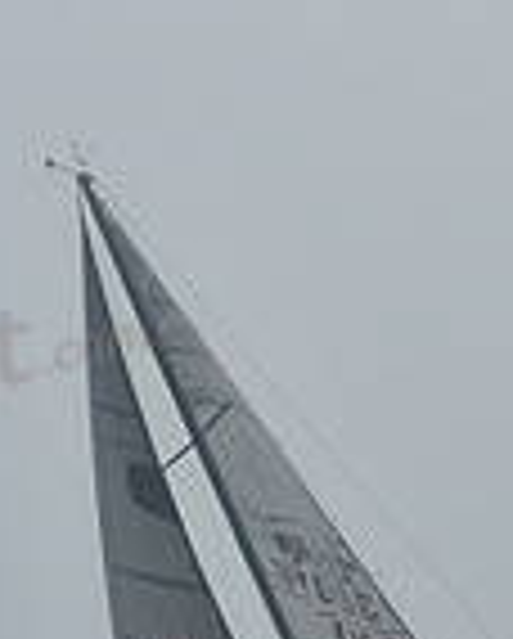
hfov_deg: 3.5
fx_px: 8408
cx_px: 385
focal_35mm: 444
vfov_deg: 4.3
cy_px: 572
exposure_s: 1/640
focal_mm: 116
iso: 400
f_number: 5.6
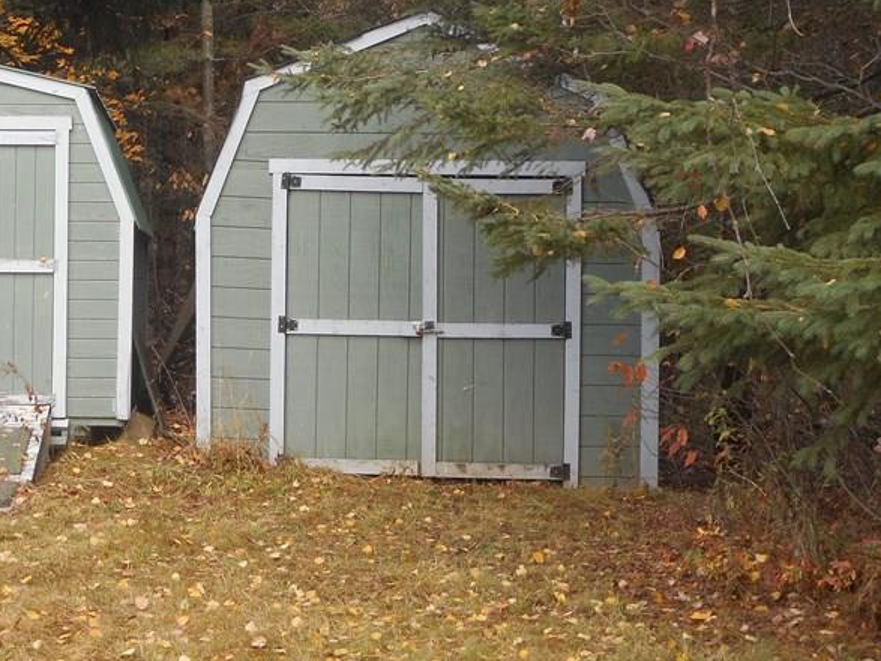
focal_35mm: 89
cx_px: 152
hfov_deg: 21.7
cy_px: 303
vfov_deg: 16.6
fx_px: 2265
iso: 140
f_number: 4.9
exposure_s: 1/60
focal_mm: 9.1
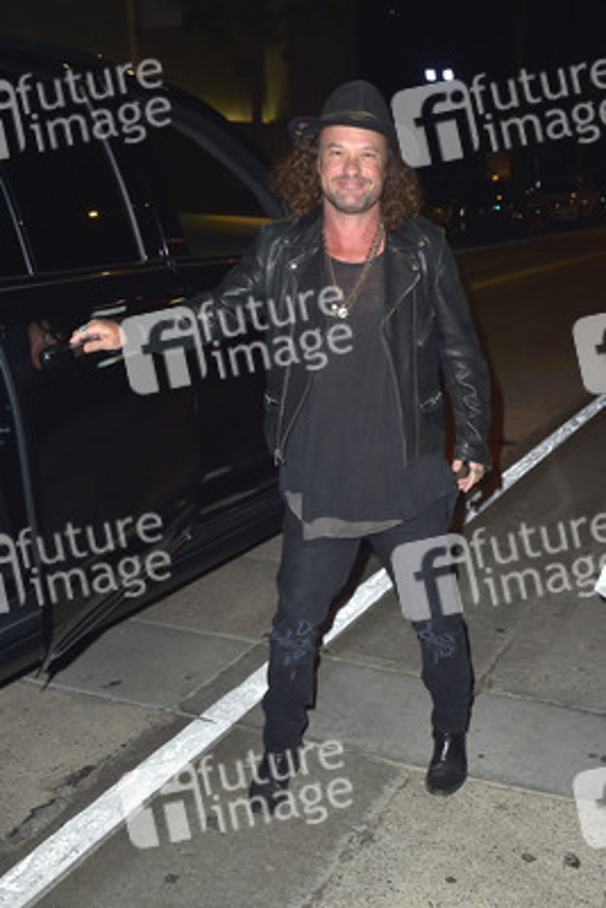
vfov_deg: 55.8
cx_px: 303
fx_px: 858
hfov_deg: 38.9
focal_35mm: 34
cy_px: 454
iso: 400
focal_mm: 34
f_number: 6.3
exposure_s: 1/250
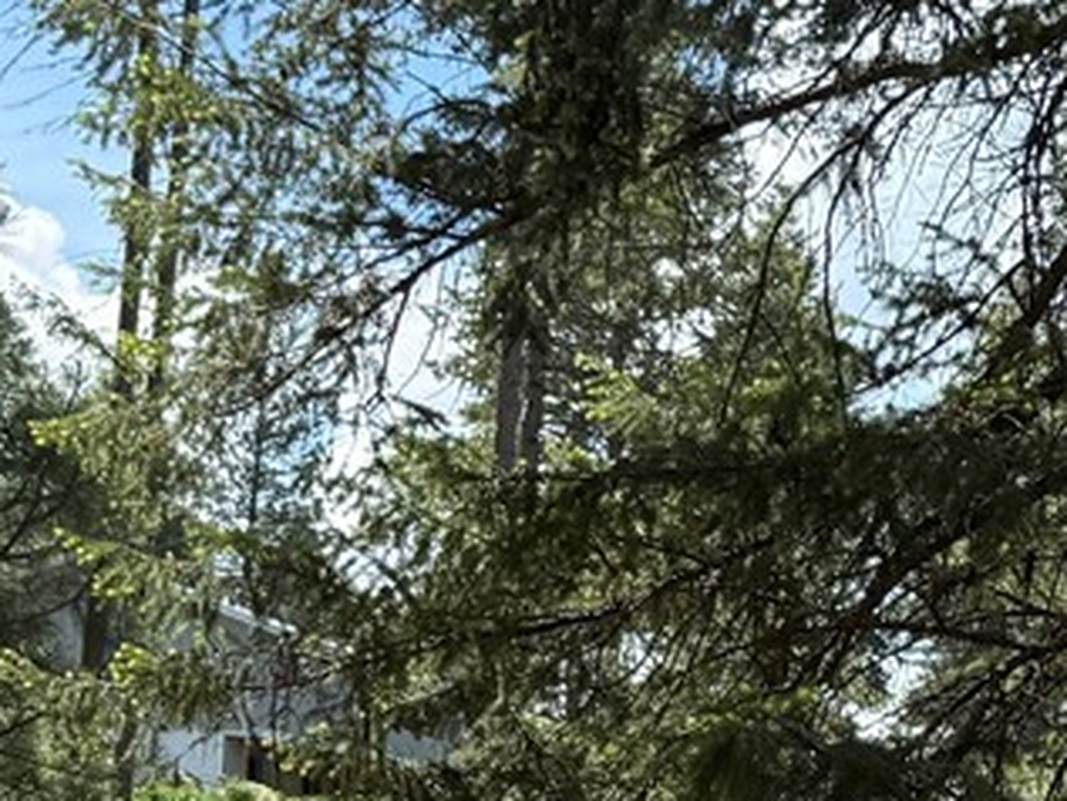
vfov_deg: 11.8
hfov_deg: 16.2
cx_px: 831
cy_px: 1141
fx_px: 3731
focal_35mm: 121
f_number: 1.78
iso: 100
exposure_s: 1/2053
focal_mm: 6.76
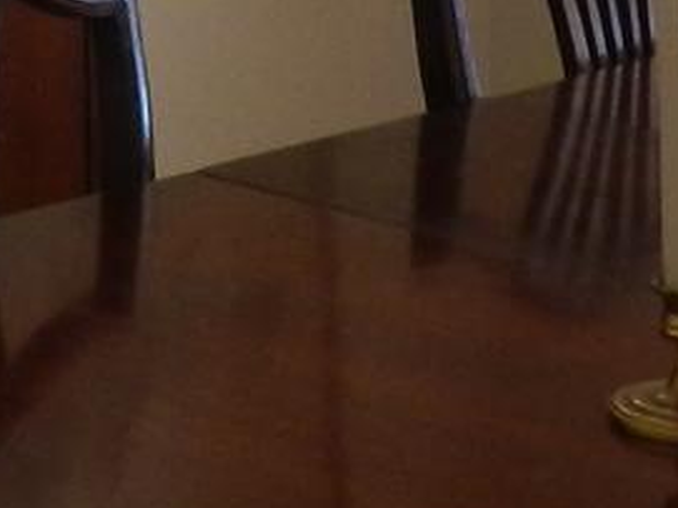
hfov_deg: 11.1
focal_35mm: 174
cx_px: -230
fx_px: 3407
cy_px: -663
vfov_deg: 8.0
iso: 180
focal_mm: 4
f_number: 3.4
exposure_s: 1/30
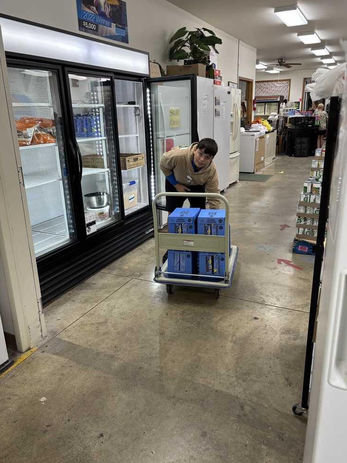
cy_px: 227
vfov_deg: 65.3
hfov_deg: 51.4
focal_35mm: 27
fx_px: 361
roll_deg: +1.1
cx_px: 176
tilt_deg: -20.2
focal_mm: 5.96
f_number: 1.6
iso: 100
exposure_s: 1/60
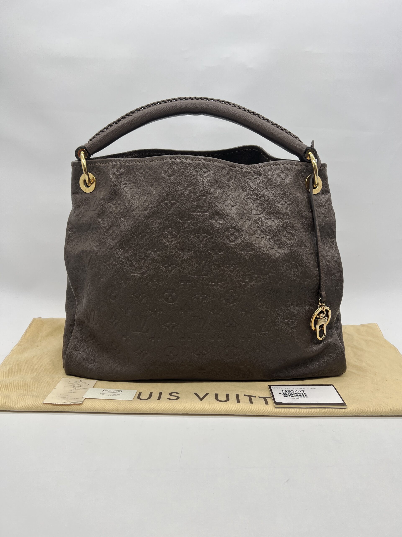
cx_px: 201
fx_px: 403
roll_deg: -0.6
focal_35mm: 26
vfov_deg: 67.3
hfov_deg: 53.1
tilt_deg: -14.9
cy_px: 268
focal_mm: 5.7
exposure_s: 1/103
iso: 32
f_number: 1.5
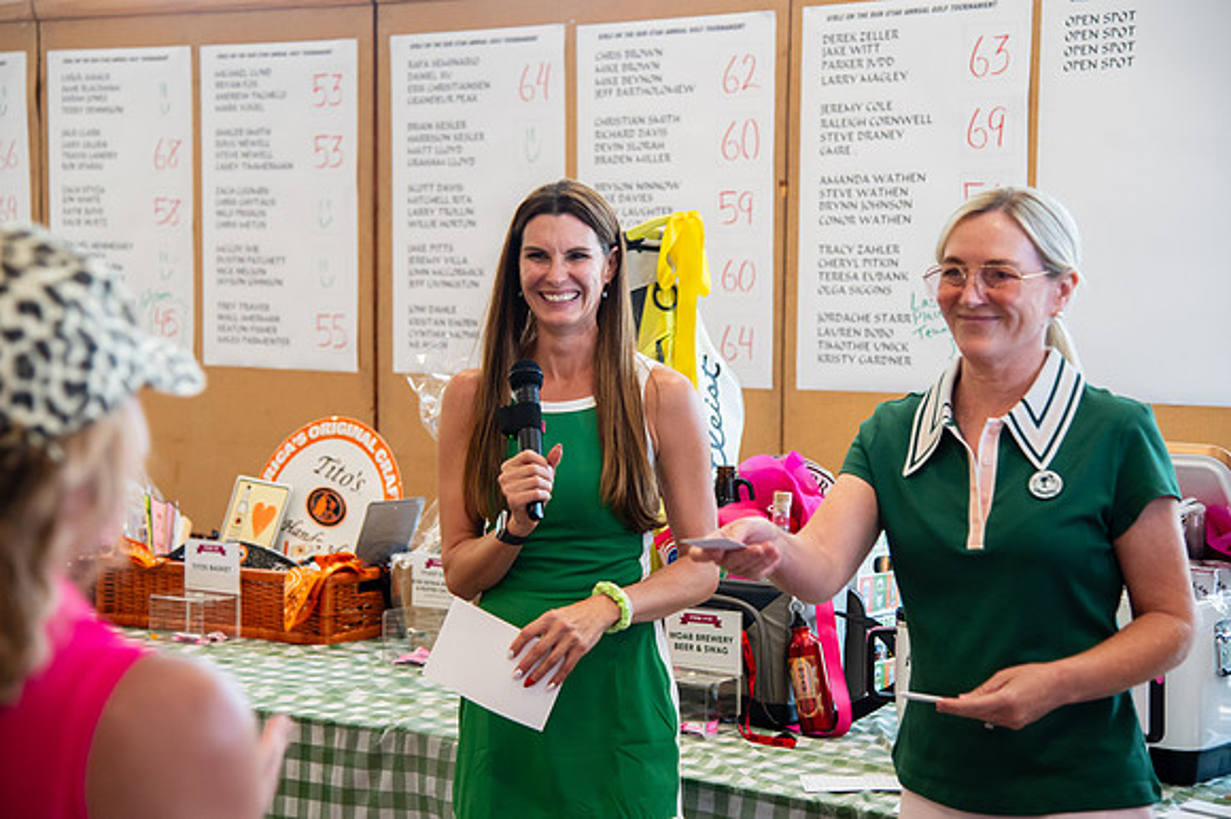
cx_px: 636
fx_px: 2415
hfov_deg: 28.6
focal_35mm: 71
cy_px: 396
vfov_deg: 19.3
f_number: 4
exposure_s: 1/250
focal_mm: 66
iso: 3200
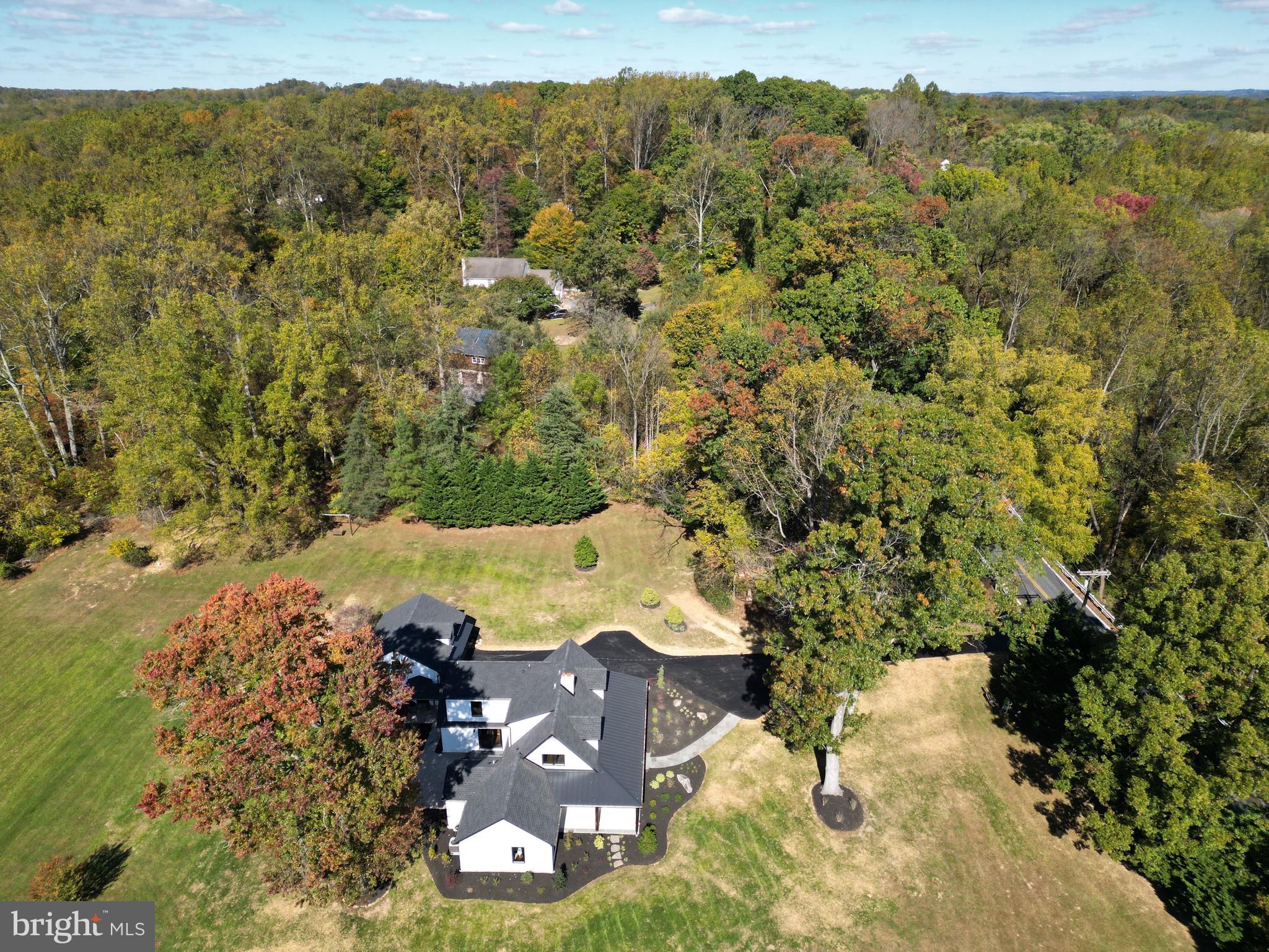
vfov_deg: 56.8
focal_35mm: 24
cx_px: 634
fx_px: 880
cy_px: 476
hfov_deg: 71.6
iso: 140
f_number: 1.7
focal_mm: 6.72
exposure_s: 1/2500
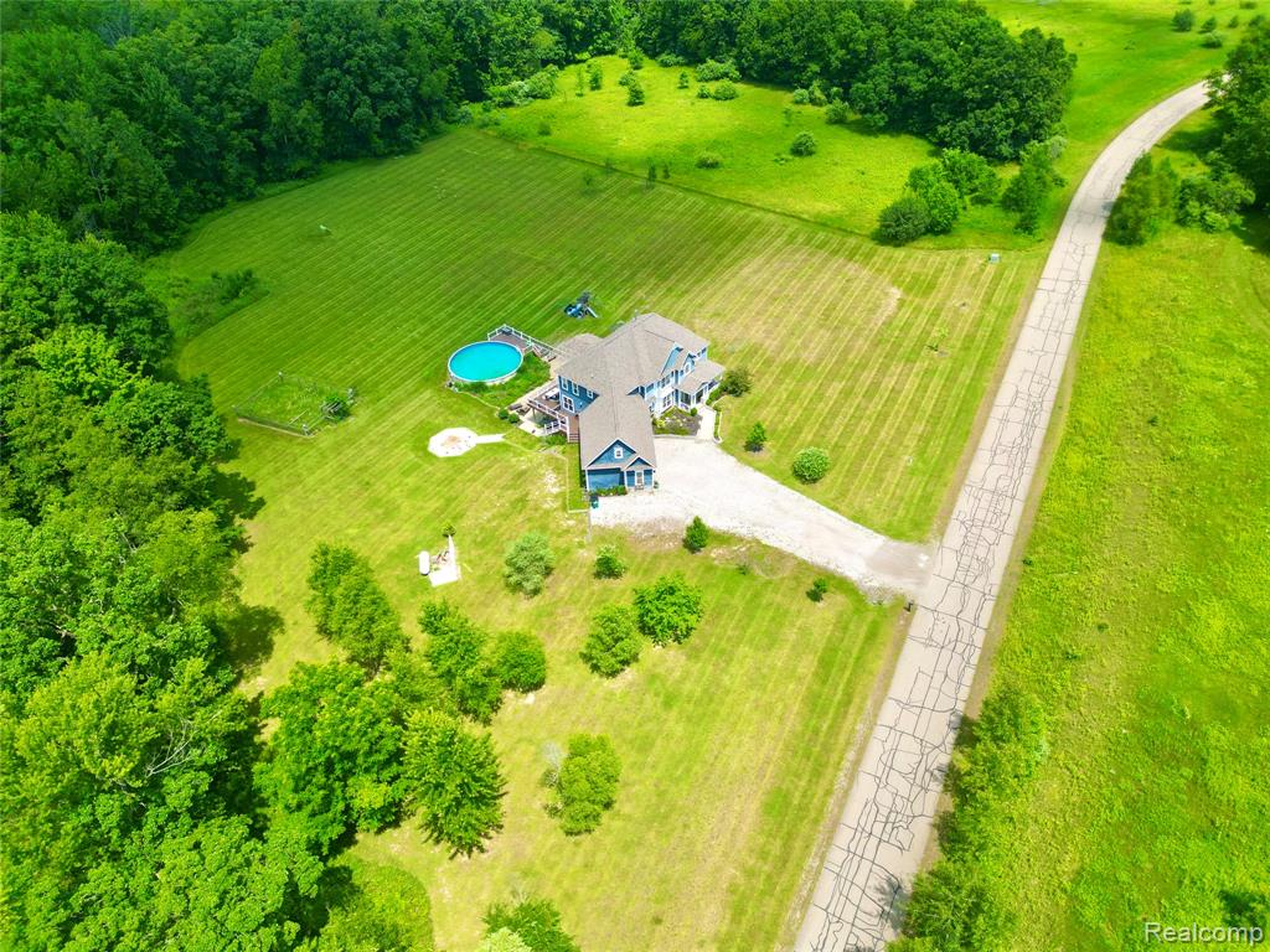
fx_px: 881
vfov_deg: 56.8
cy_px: 476
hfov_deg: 71.6
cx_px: 635
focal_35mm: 24
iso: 100
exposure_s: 1/2000
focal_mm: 6.72
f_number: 1.7
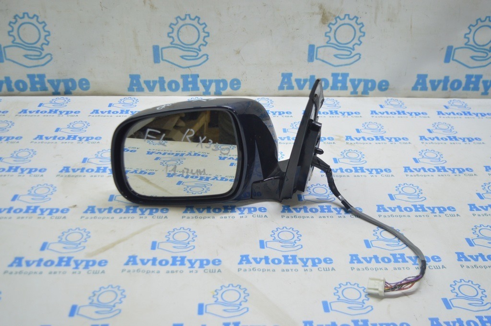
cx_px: 246
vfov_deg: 34.2
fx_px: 531
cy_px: 163
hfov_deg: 49.6
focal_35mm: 39
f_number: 4
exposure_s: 1/40
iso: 400
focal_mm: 26
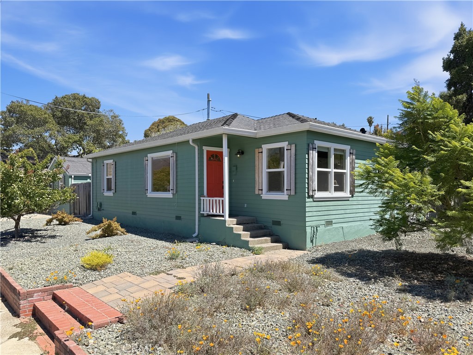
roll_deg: +0.1
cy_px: 178
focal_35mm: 24
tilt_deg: +0.8
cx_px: 236
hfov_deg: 71.6
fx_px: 328
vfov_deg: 56.8
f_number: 1.8
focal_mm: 6.8
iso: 80
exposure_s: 1/3953
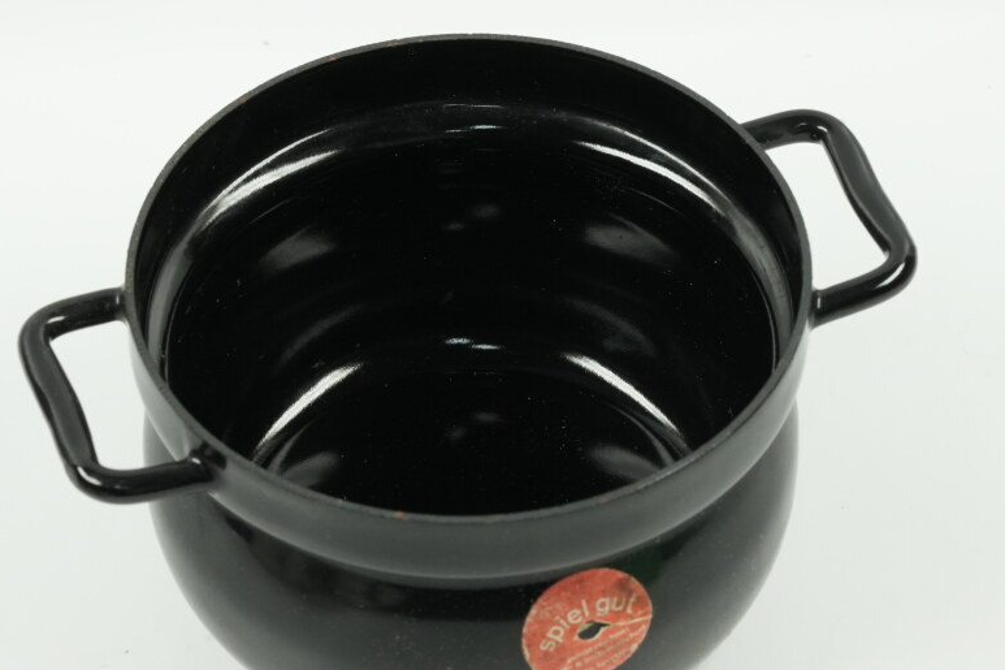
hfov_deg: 13.8
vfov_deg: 9.2
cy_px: 451
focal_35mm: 149
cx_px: 549
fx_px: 4158
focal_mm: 90
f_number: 16
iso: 2500
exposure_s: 1/30
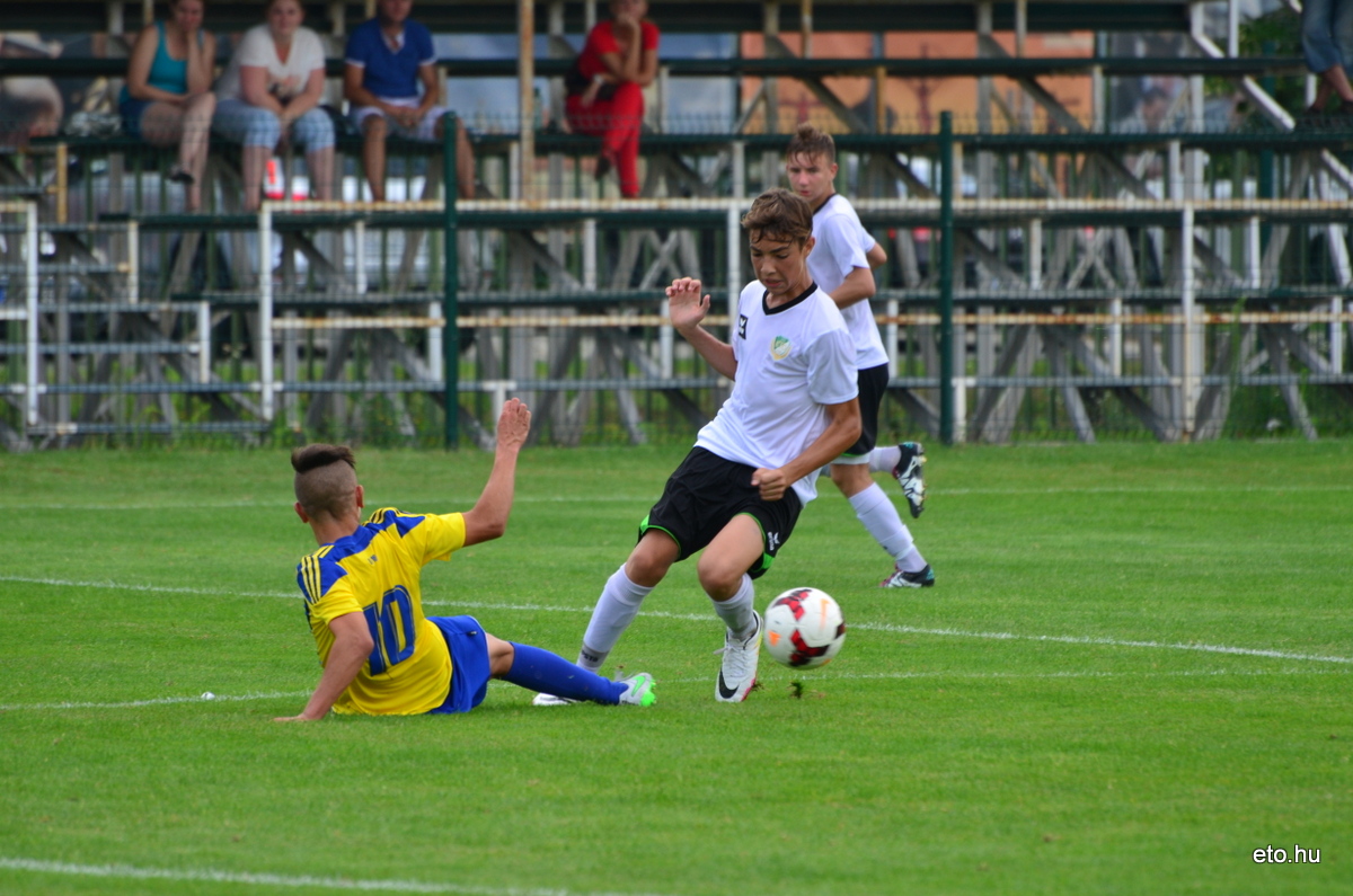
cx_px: 676
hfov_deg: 4.6
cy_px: 448
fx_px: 16879
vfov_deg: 3.0
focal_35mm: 450
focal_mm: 300
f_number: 5.6
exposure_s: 1/500
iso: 250
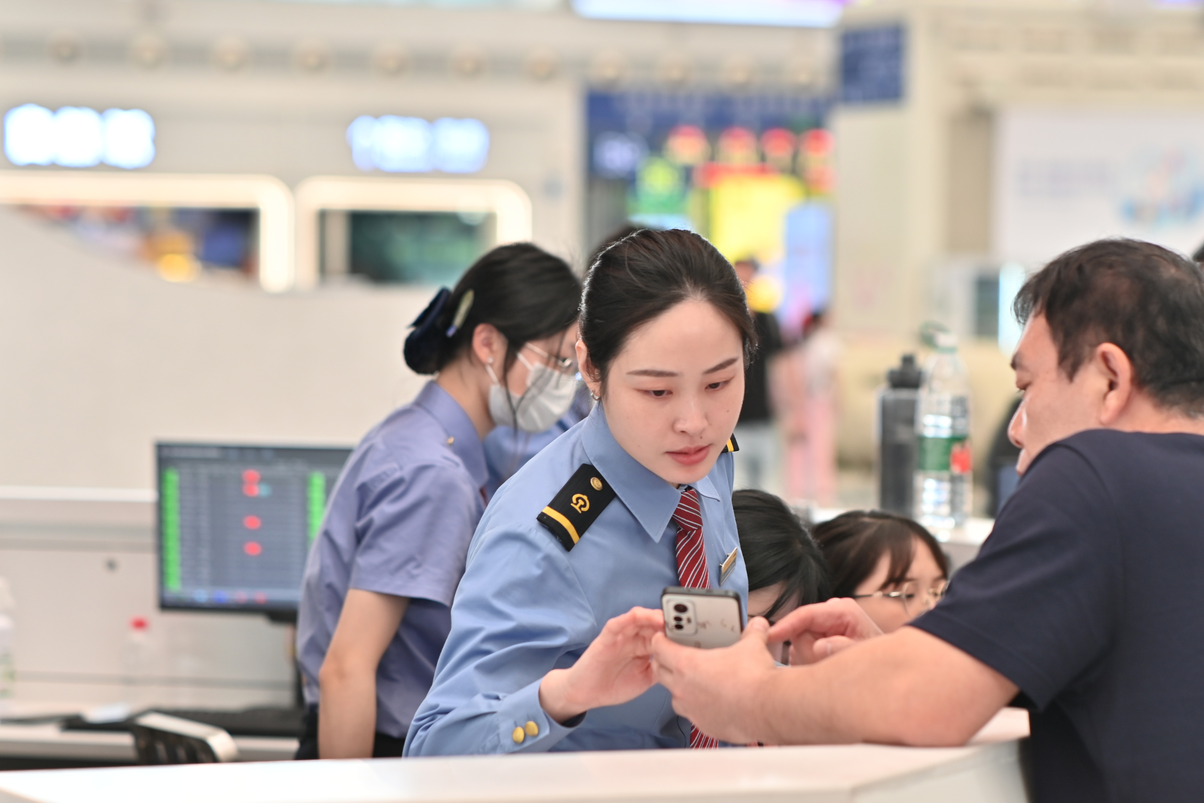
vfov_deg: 9.7
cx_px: 756
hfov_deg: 14.5
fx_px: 4715
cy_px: 392
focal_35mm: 141
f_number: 2.5
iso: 100
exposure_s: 1/60
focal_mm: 85
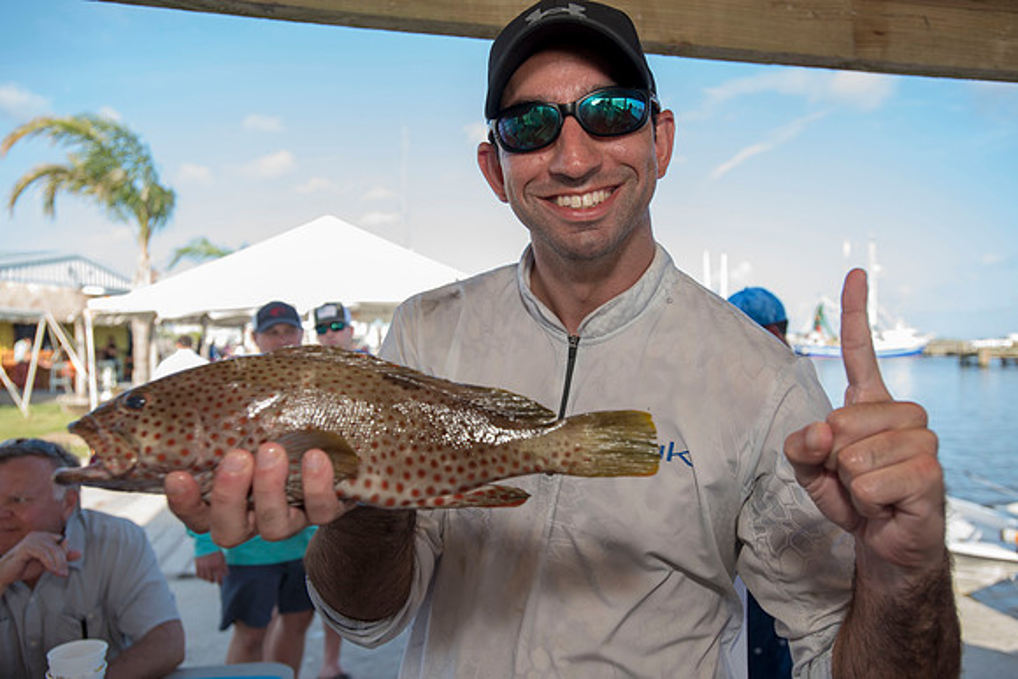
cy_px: 340
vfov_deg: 46.4
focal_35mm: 28
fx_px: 792
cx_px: 509
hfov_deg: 65.5
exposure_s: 1/320
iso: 250
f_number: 4.5
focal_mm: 28
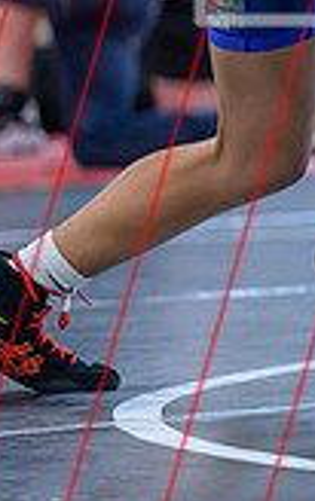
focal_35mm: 462
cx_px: 953
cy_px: -13
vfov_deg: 4.5
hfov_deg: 2.8
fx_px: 6324
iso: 2000
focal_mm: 105
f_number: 2.8
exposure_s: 1/800
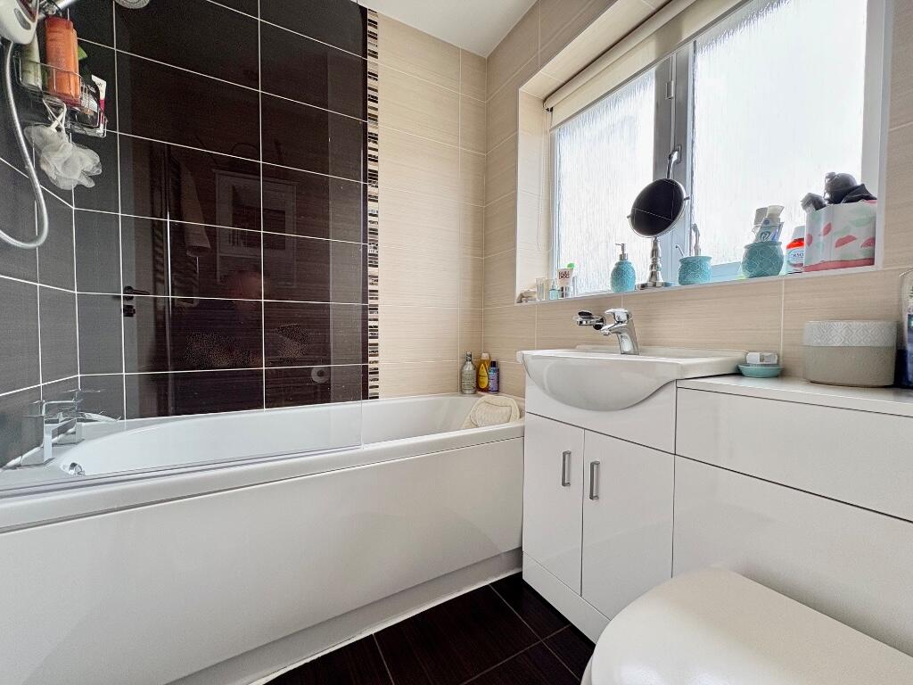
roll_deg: +0.0
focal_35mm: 14
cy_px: 342
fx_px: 369
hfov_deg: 102.1
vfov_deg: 85.7
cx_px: 456
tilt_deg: -1.0
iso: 100
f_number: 2.2
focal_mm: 2.22
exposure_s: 1/99
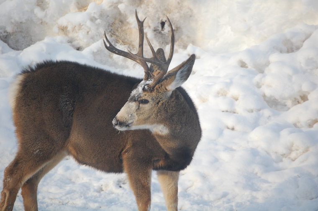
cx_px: 159
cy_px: 106
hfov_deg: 6.9
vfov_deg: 4.6
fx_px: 2647
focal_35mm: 300
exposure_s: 1/500
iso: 560
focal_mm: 200
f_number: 5.6
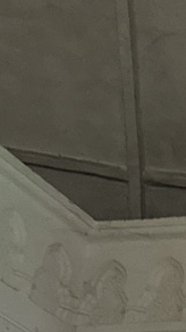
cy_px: 641
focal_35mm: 179
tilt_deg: +17.4
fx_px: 1571
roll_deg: -2.4
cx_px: 946
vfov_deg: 11.0
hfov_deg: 5.2
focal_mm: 6.76
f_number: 1.78
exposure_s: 1/50
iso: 400
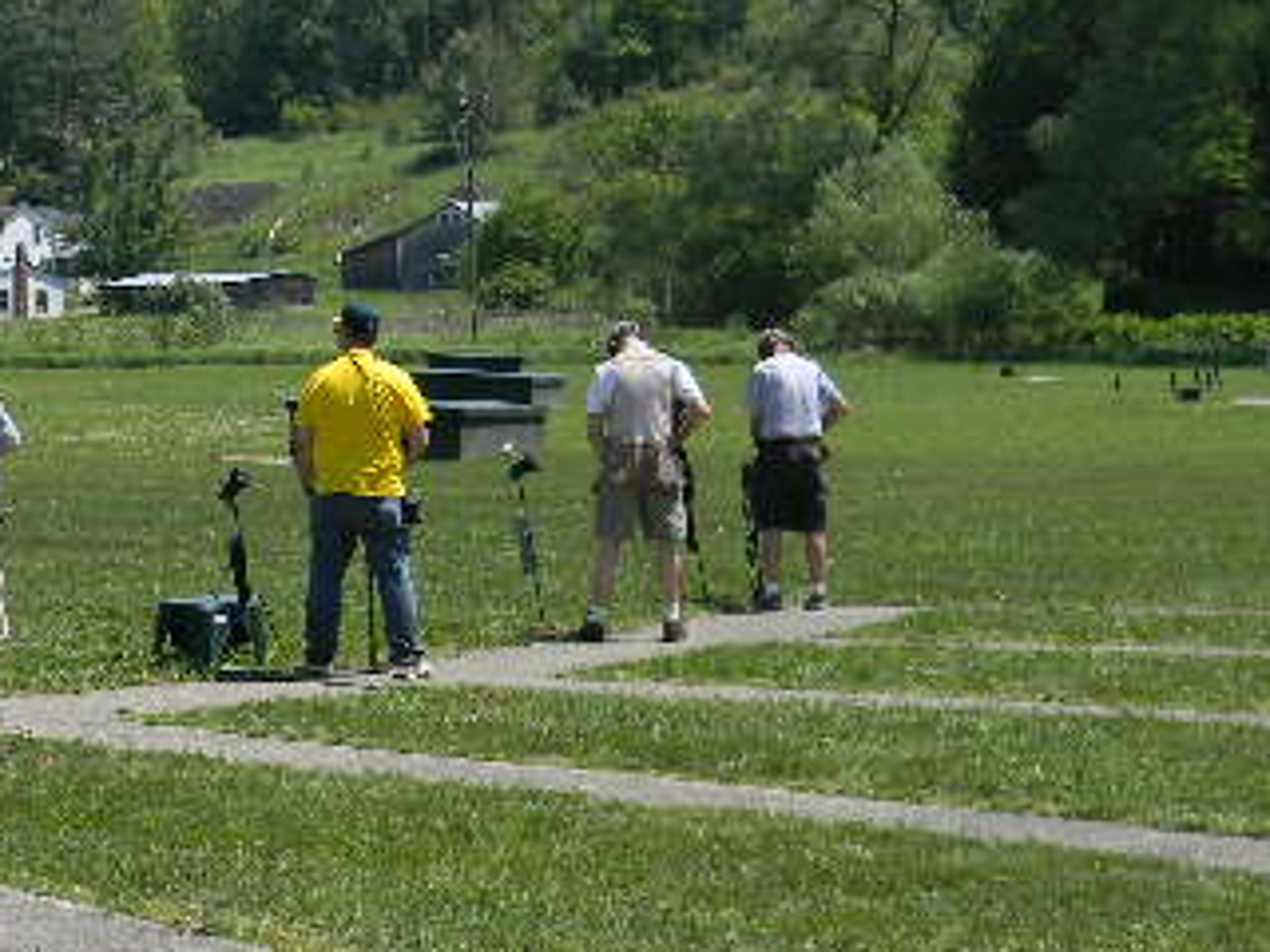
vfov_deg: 13.2
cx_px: 79
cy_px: 468
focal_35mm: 112
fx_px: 4109
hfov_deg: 17.3
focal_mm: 10.1
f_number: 4.1
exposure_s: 1/646
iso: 80
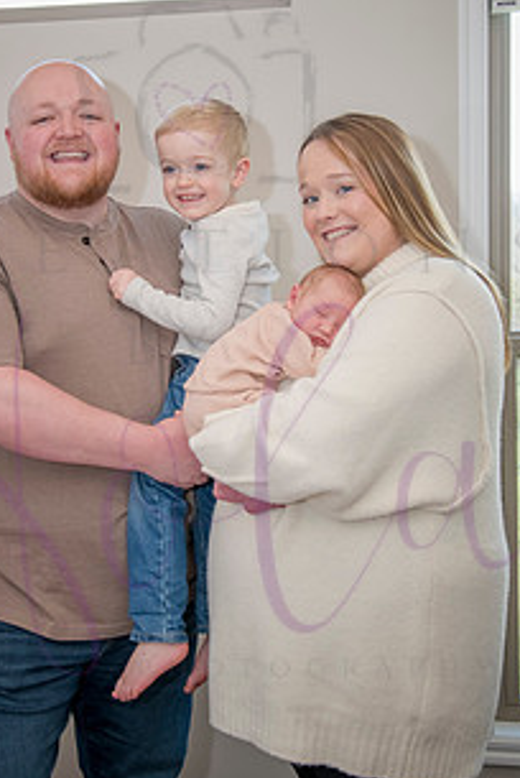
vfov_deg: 35.6
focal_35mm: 56
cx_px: 204
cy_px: 342
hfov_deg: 24.2
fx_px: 1210
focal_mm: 38
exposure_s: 1/250
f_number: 5
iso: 500
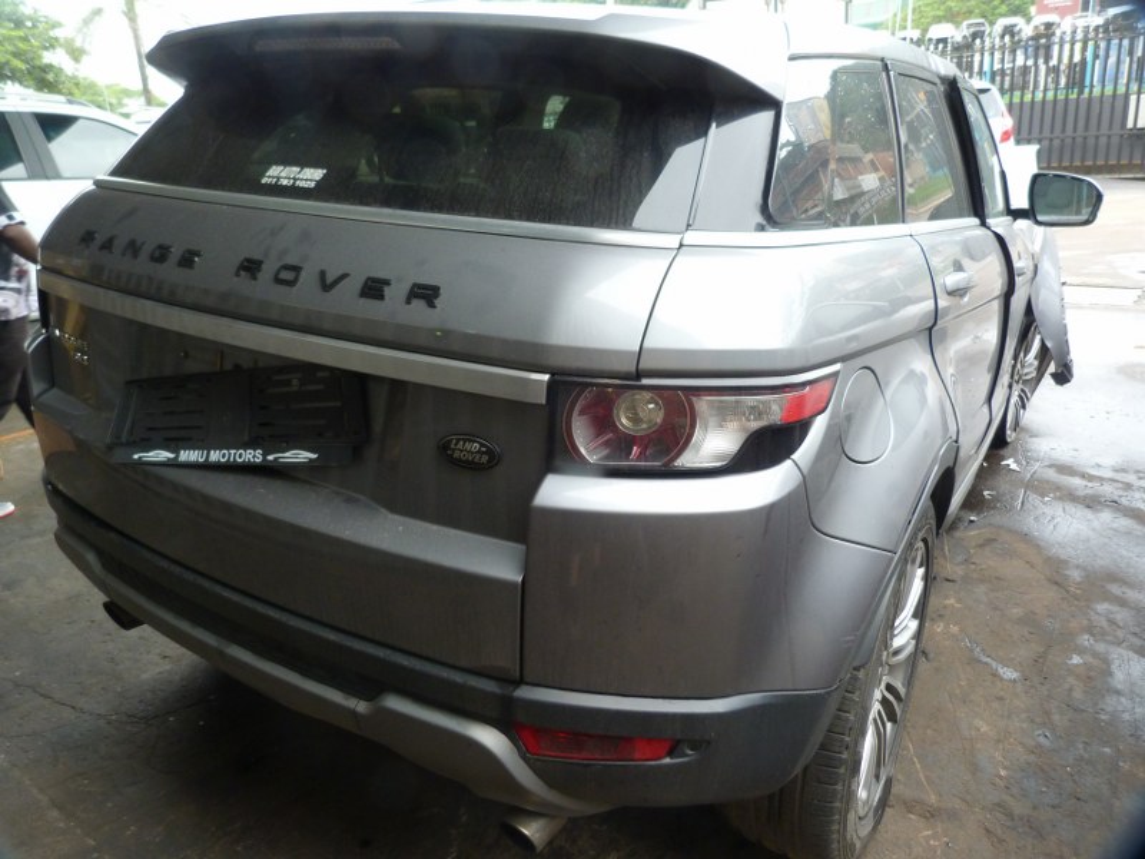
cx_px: 572
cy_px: 430
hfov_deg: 69.4
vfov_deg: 54.9
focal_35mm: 25
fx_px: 827
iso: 160
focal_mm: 4.5
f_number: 2.8
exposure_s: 1/60
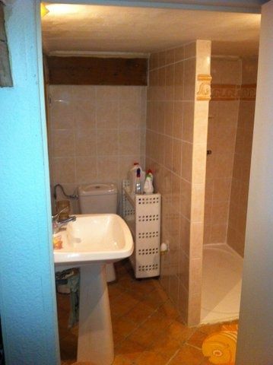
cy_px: 182
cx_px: 136
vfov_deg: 52.7
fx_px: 369
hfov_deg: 40.6
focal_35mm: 35
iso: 200
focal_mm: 3.85
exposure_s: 1/17
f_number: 2.8
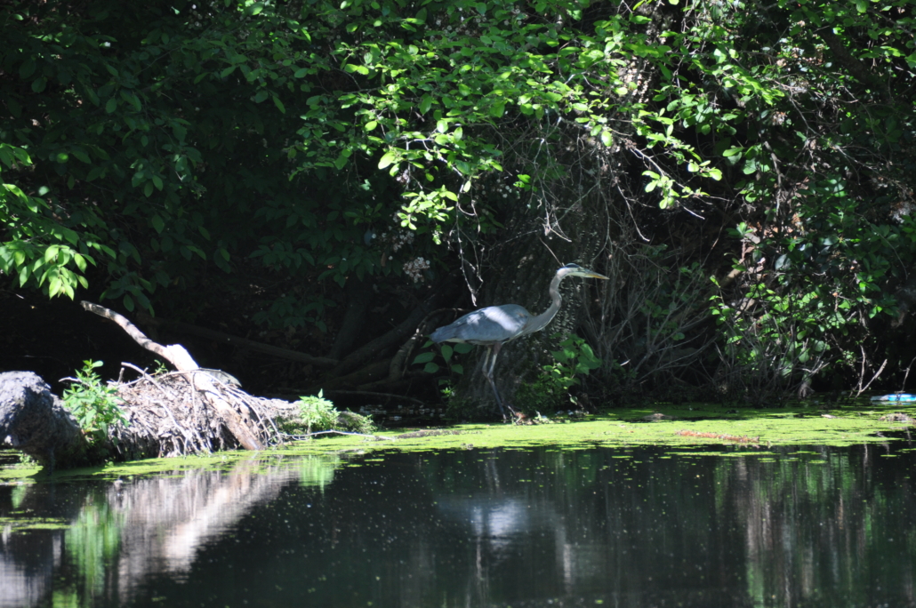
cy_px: 304
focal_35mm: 450
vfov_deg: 3.0
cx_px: 458
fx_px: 11435
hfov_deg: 4.6
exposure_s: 1/250
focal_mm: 300
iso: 400
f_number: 5.6
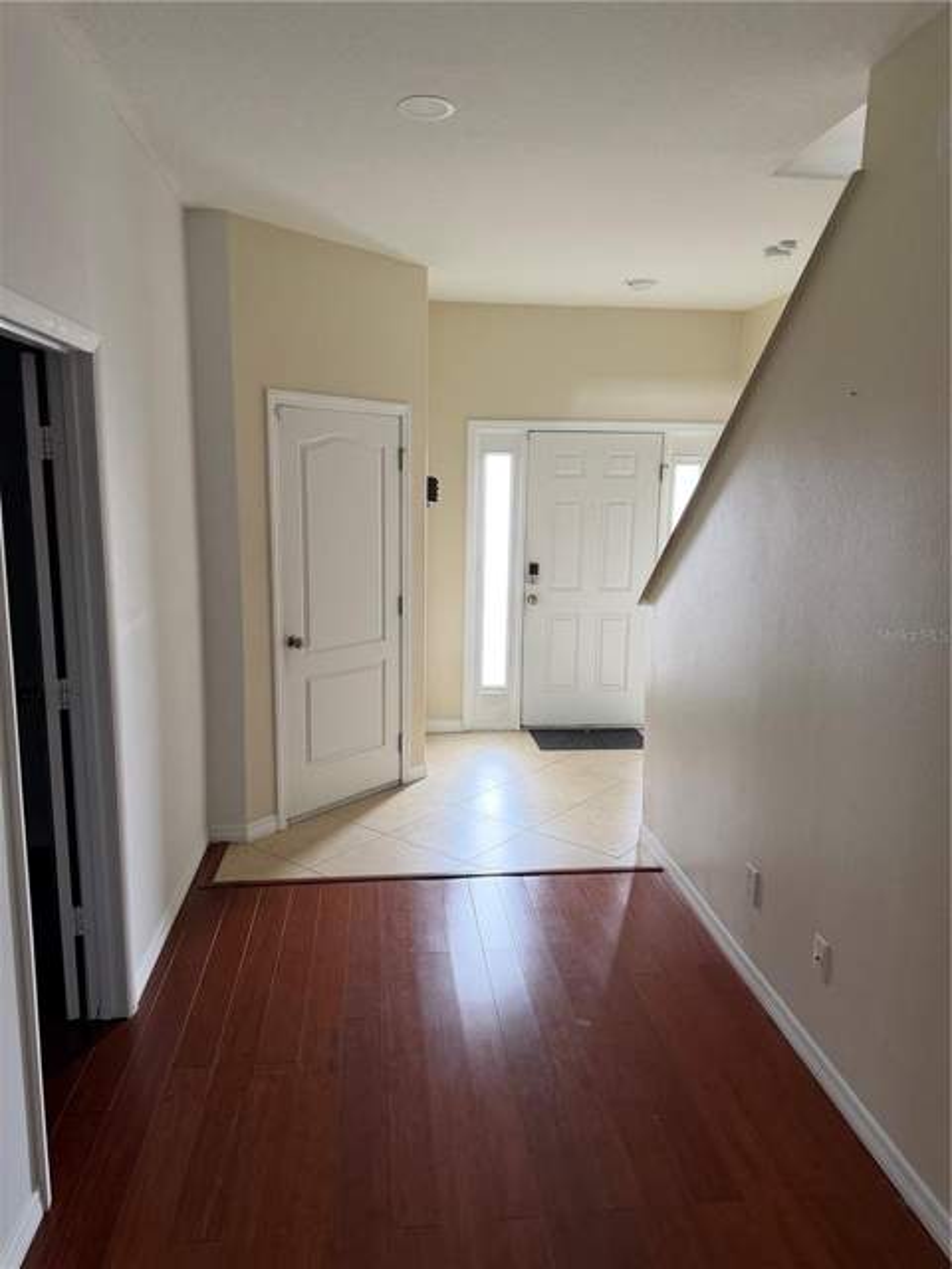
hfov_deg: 56.8
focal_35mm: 24
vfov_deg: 71.6
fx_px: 880
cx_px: 476
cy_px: 634
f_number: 1.78
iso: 250
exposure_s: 1/60
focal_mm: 6.76
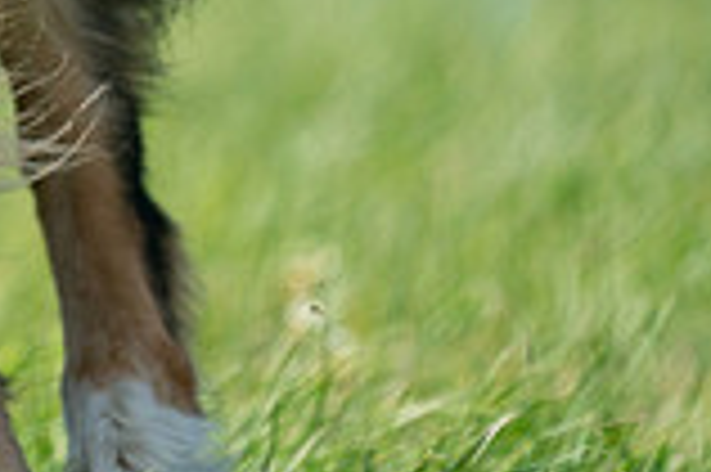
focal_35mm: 2208
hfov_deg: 0.9
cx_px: -504
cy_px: -294
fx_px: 43562
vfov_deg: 0.6
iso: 1000
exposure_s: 1/4000
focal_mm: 600
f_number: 6.3
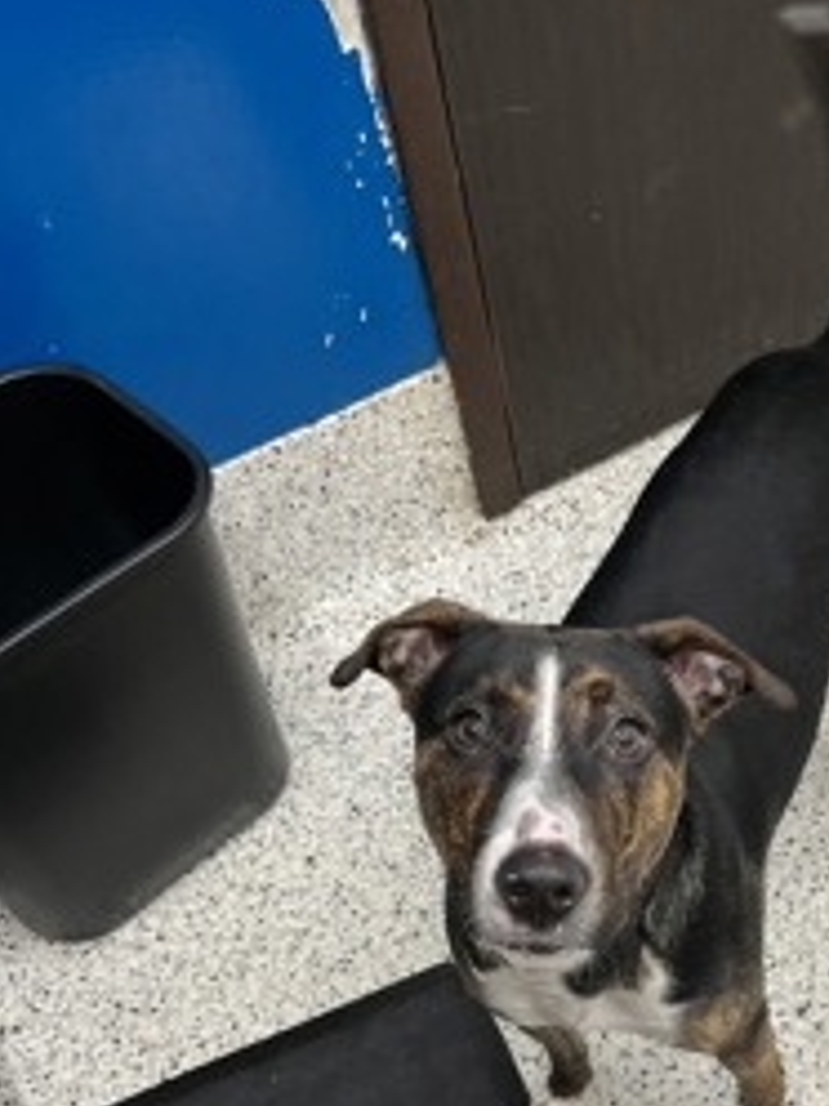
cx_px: 698
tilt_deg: -61.6
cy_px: 914
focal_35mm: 44
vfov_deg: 40.8
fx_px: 1405
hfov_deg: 31.7
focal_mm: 5.1
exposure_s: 1/121
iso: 100
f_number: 1.6
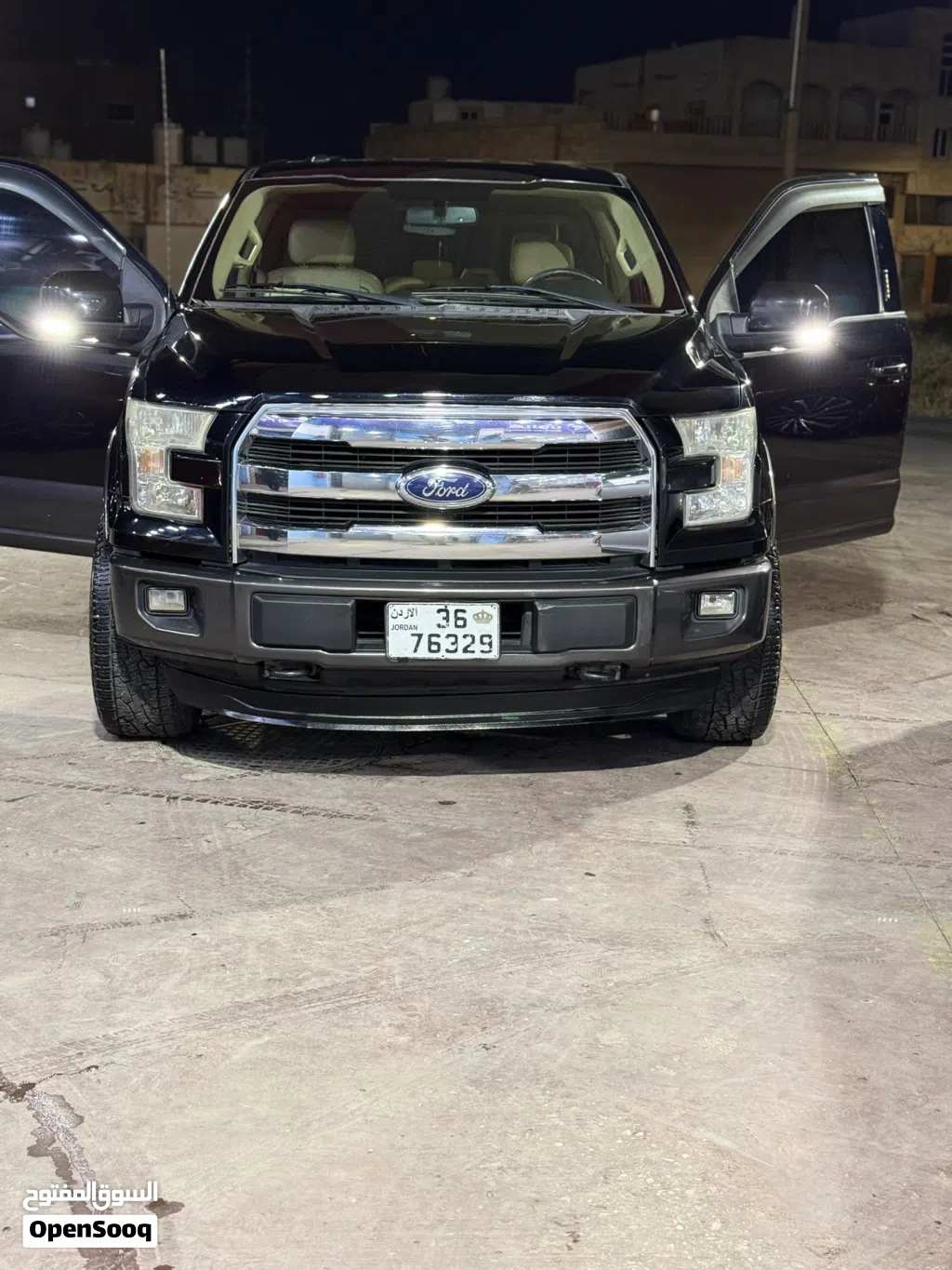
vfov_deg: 39.7
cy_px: 635
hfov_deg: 30.3
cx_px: 476
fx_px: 1760
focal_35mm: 48
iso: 250
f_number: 1.78
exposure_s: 1/50
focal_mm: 6.76
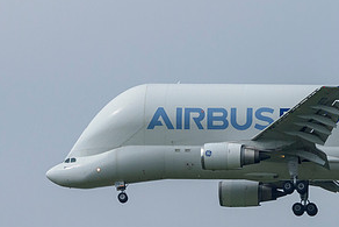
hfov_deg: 1.6
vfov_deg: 1.1
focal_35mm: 1306
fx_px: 12304
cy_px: 157
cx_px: 160
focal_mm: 400
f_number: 5.6
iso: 400
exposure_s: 1/4000
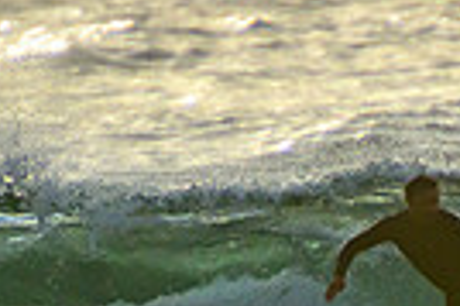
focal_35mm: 2382
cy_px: 362
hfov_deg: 0.9
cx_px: 493
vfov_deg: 0.6
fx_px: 30399
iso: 560
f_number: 5.6
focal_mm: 400
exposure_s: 1/2000
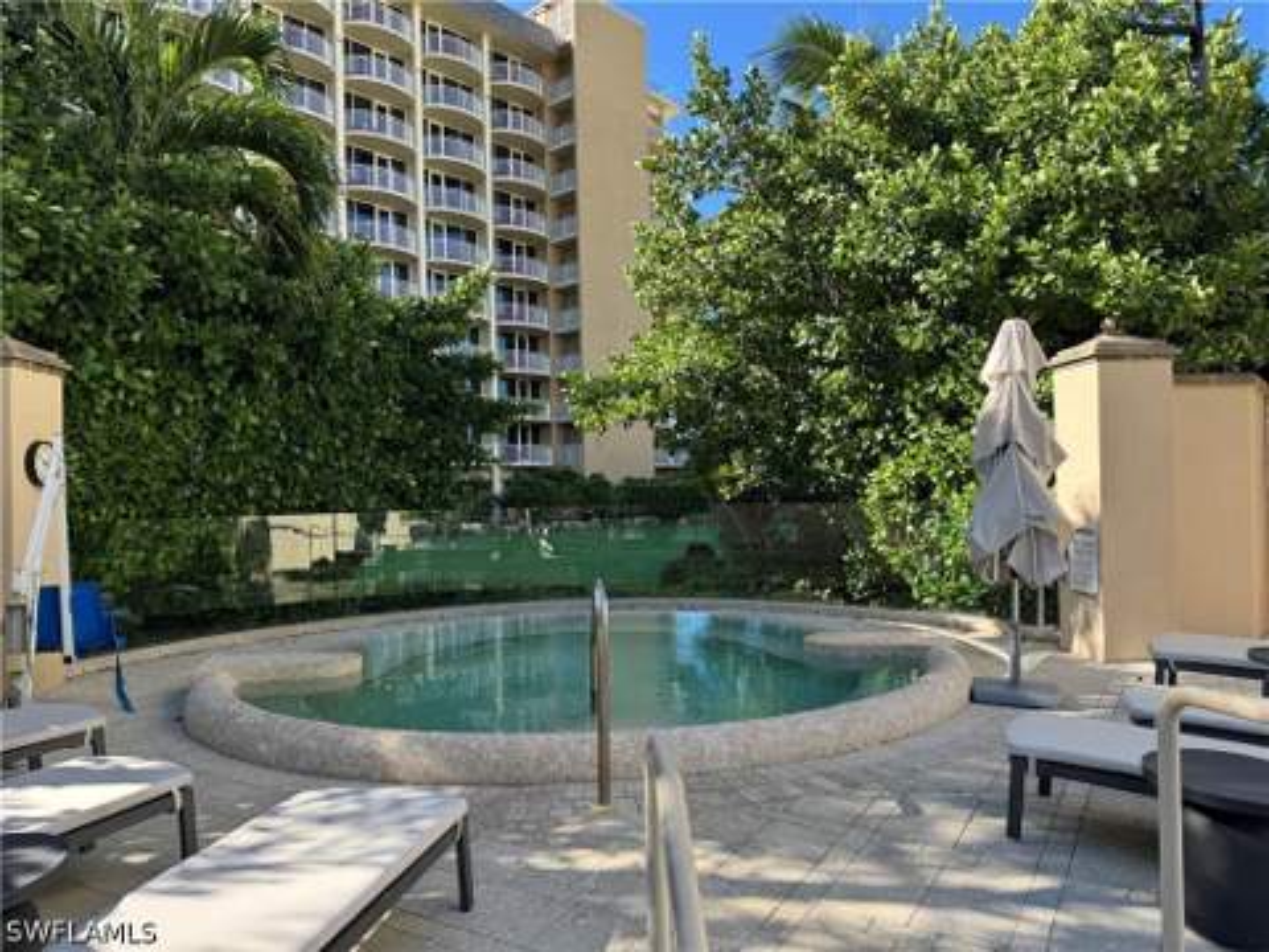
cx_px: 634
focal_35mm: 24
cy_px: 476
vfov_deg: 56.8
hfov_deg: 71.6
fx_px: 880
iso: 80
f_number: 1.78
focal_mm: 6.76
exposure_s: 1/1193
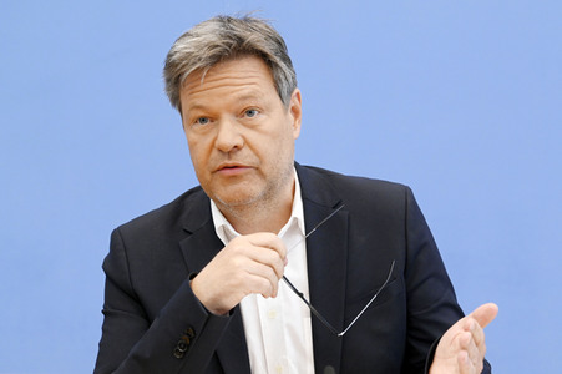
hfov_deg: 20.0
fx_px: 1591
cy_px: 187
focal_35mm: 102
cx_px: 281
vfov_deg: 13.4
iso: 4000
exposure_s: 1/800
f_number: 5
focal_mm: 102
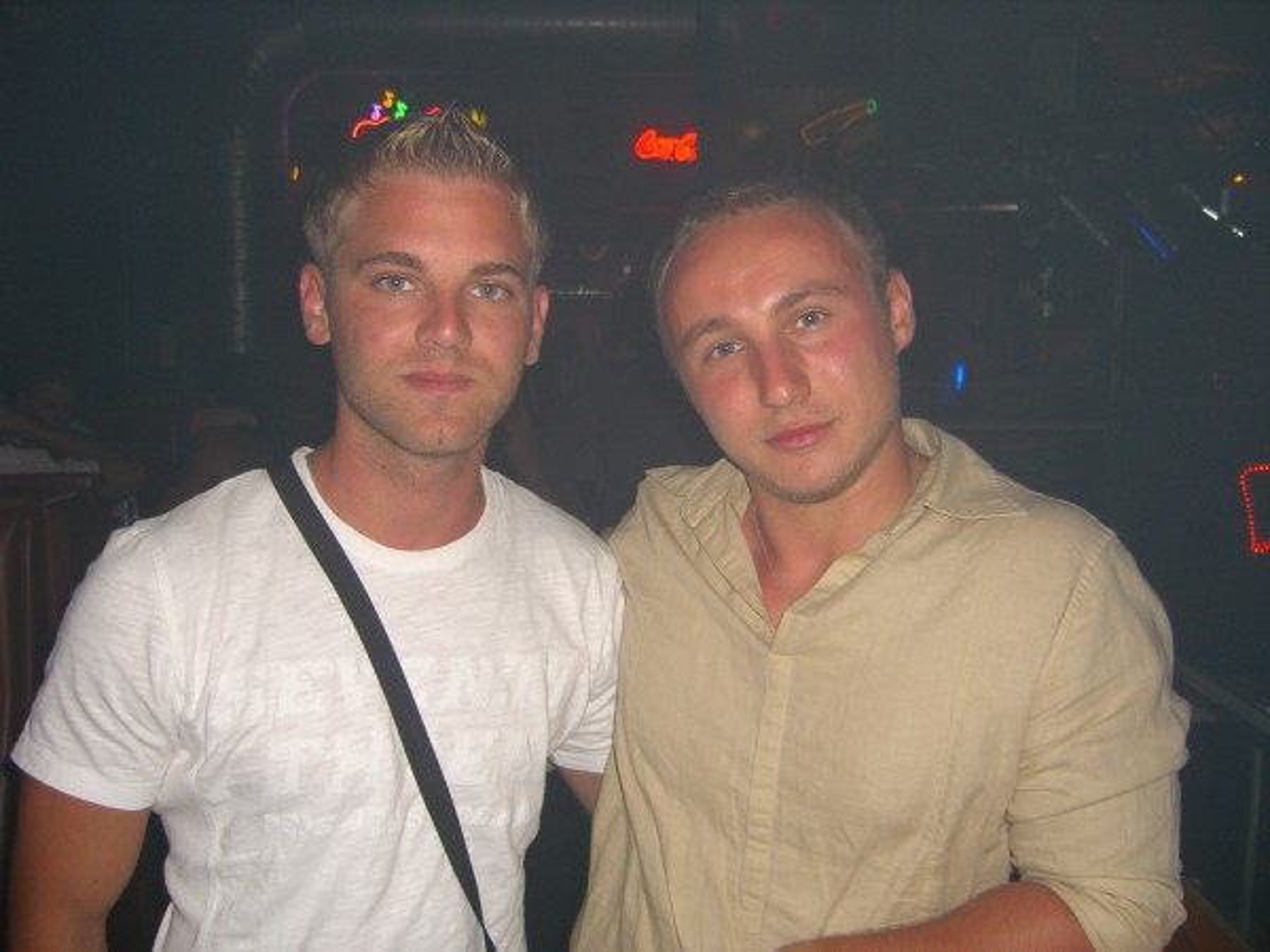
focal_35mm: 38
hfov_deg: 49.0
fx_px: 1394
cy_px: 476
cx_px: 635
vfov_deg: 37.7
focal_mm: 7.9
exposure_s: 1/60
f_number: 2.8
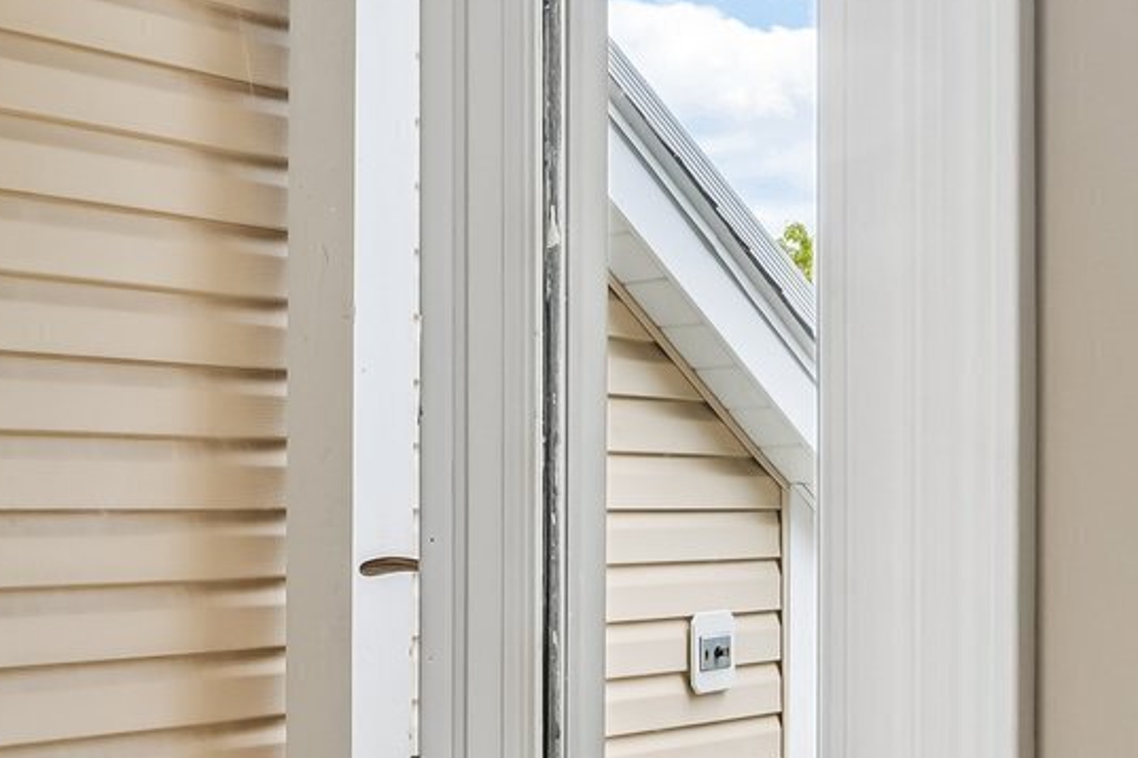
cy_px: 516
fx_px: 1928
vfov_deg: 22.2
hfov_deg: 31.3
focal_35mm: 61
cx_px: 104
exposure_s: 1/30
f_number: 8
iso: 250
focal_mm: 16
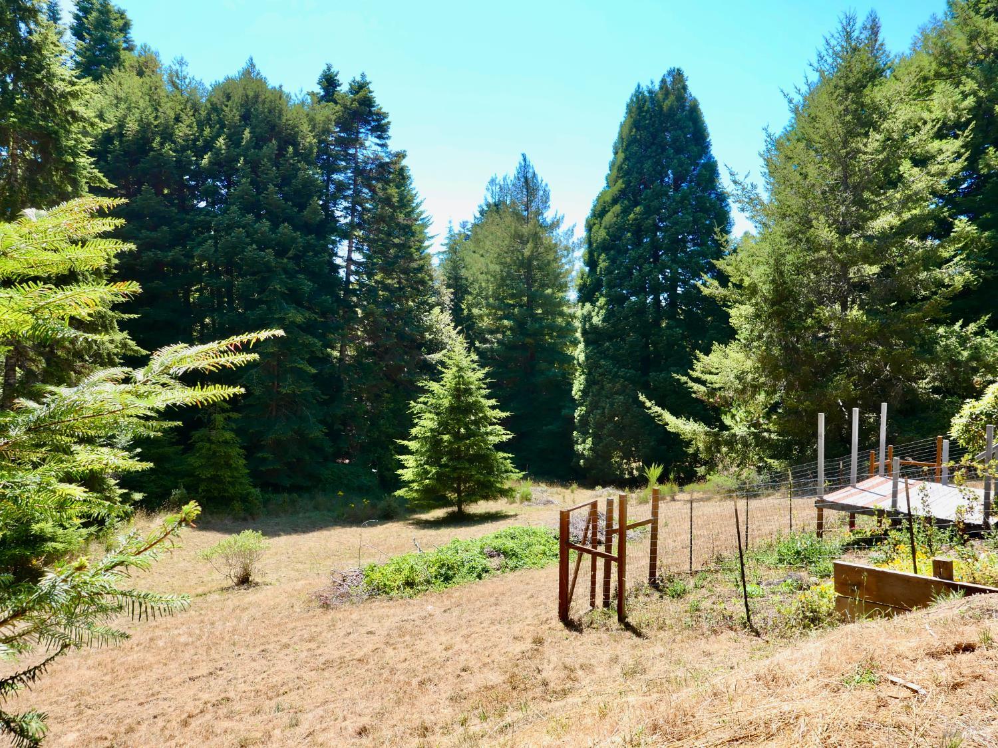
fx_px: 692
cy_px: 374
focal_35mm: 24
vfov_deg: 56.8
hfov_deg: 71.6
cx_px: 499
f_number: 5.6
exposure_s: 1/160
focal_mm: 10.9
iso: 200
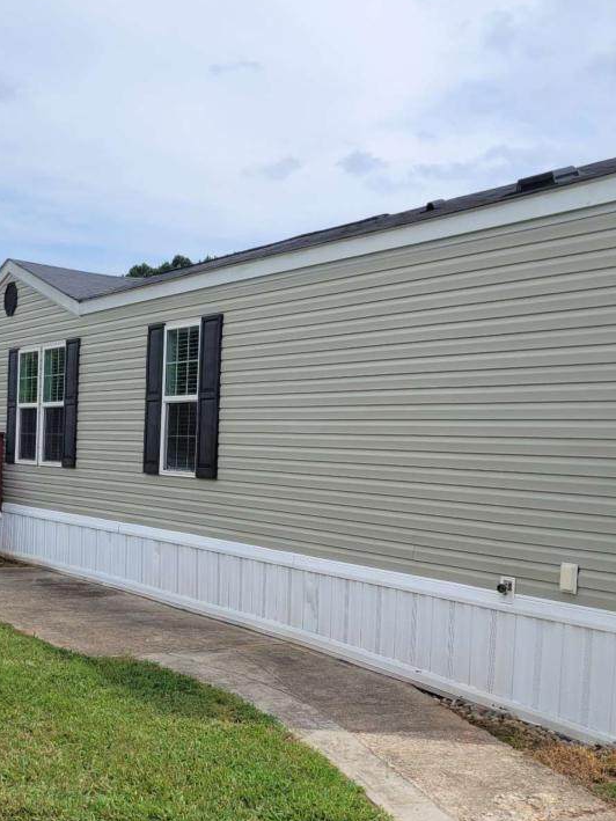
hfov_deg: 32.9
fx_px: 1044
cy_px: 492
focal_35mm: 44
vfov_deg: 42.7
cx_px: 338
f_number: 1.8
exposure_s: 1/2730
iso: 40
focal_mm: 5.4
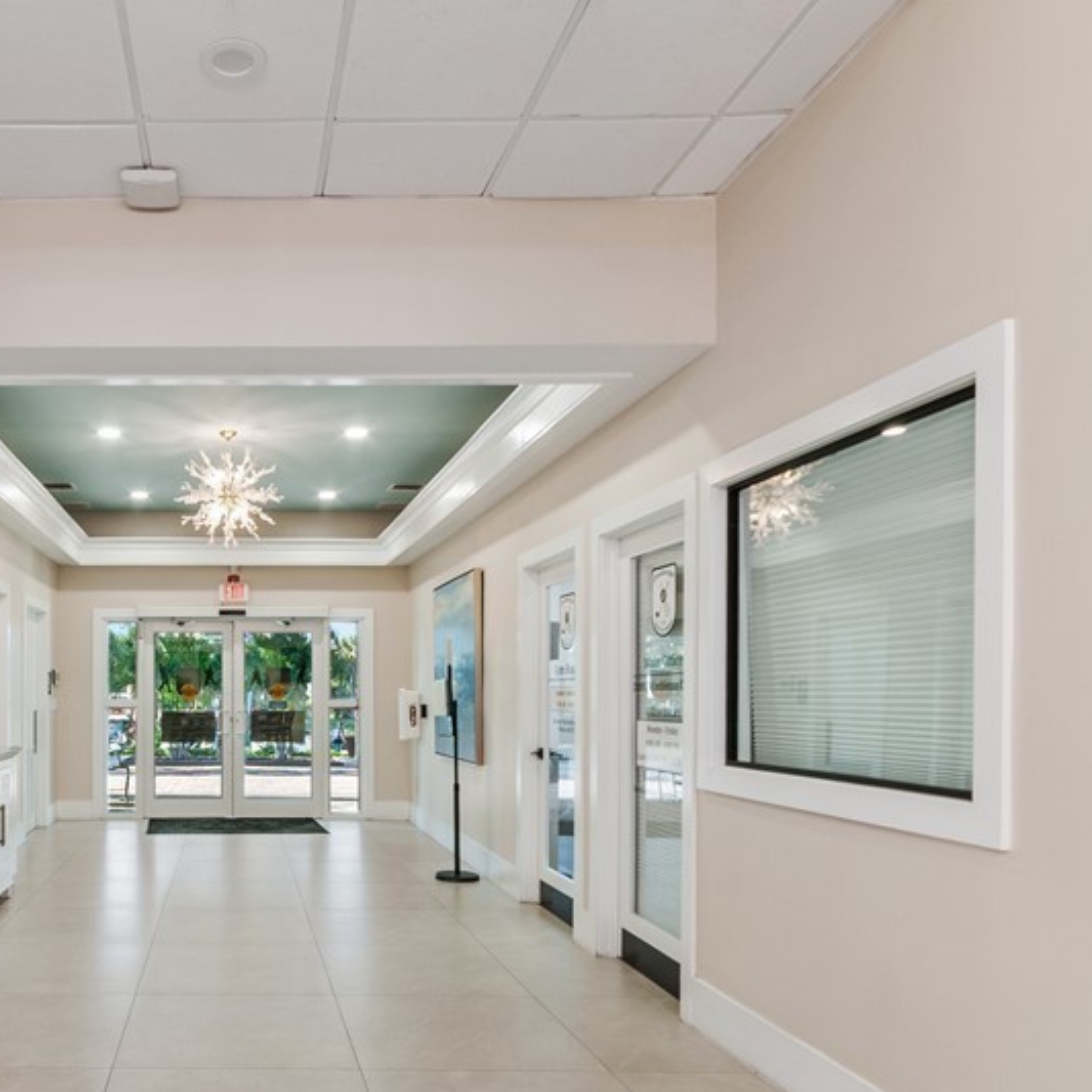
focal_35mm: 26
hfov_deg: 56.1
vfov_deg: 59.9
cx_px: 203
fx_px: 928
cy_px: 701
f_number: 8
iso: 200
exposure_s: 1/5
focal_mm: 10
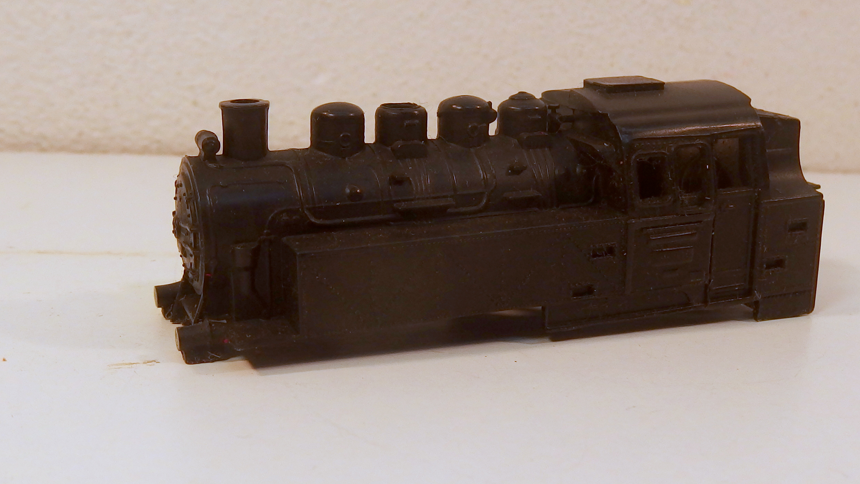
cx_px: 450
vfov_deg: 26.5
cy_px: 242
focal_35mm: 45
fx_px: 1026
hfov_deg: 45.5
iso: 100
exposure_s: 1/500
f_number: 3.5
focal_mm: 4.7
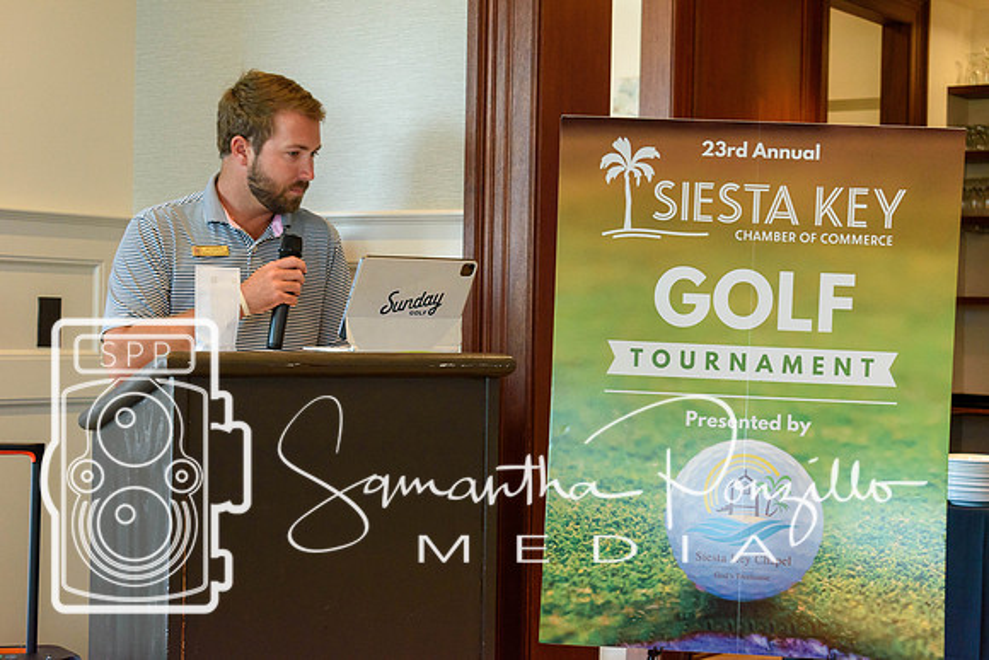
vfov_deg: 18.9
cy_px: 330
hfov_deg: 28.1
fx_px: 1978
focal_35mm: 72
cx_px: 494
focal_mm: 48
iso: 1400
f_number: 5.3
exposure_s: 1/60
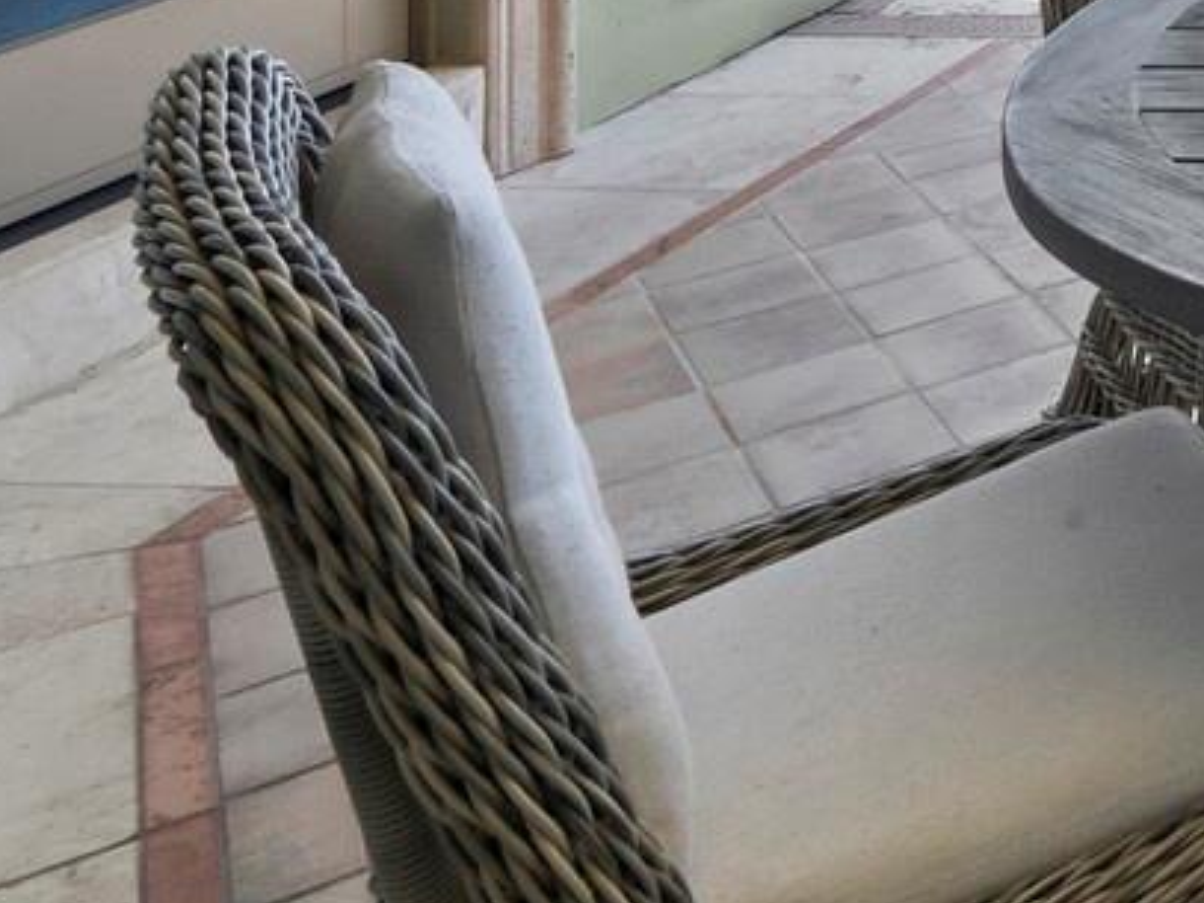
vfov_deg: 20.6
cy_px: -613
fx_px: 1912
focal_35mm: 55
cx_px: 1967
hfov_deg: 24.1
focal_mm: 7
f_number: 10
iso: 400
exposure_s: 1/160
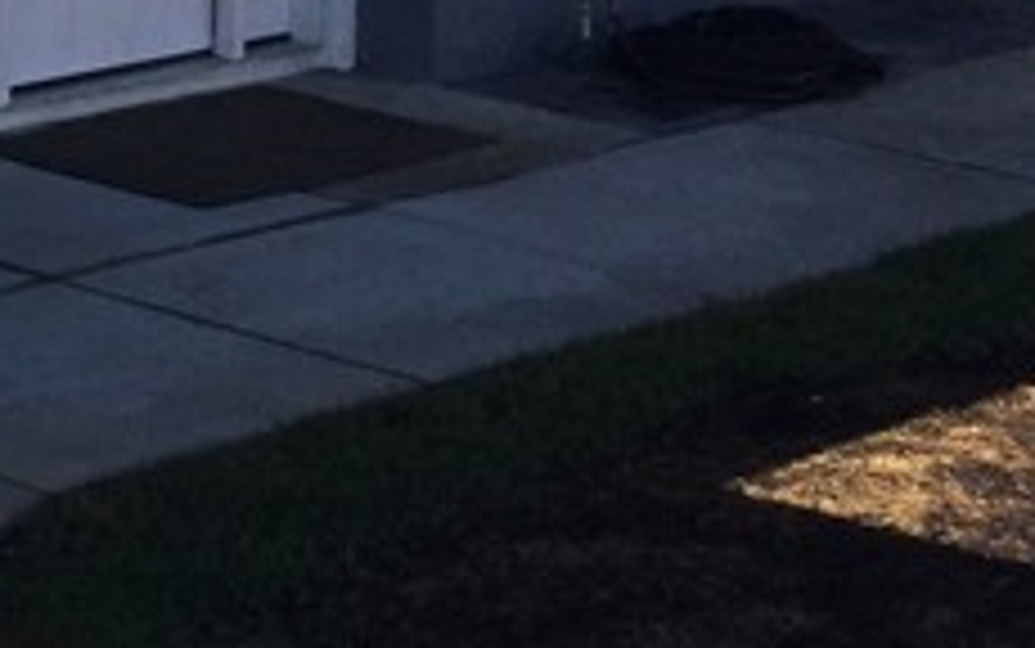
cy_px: -288
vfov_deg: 8.8
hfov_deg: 13.6
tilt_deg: -8.7
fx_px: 4120
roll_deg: -1.7
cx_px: -418
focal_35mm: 146
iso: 25
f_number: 2.4
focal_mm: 3.3
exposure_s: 1/840
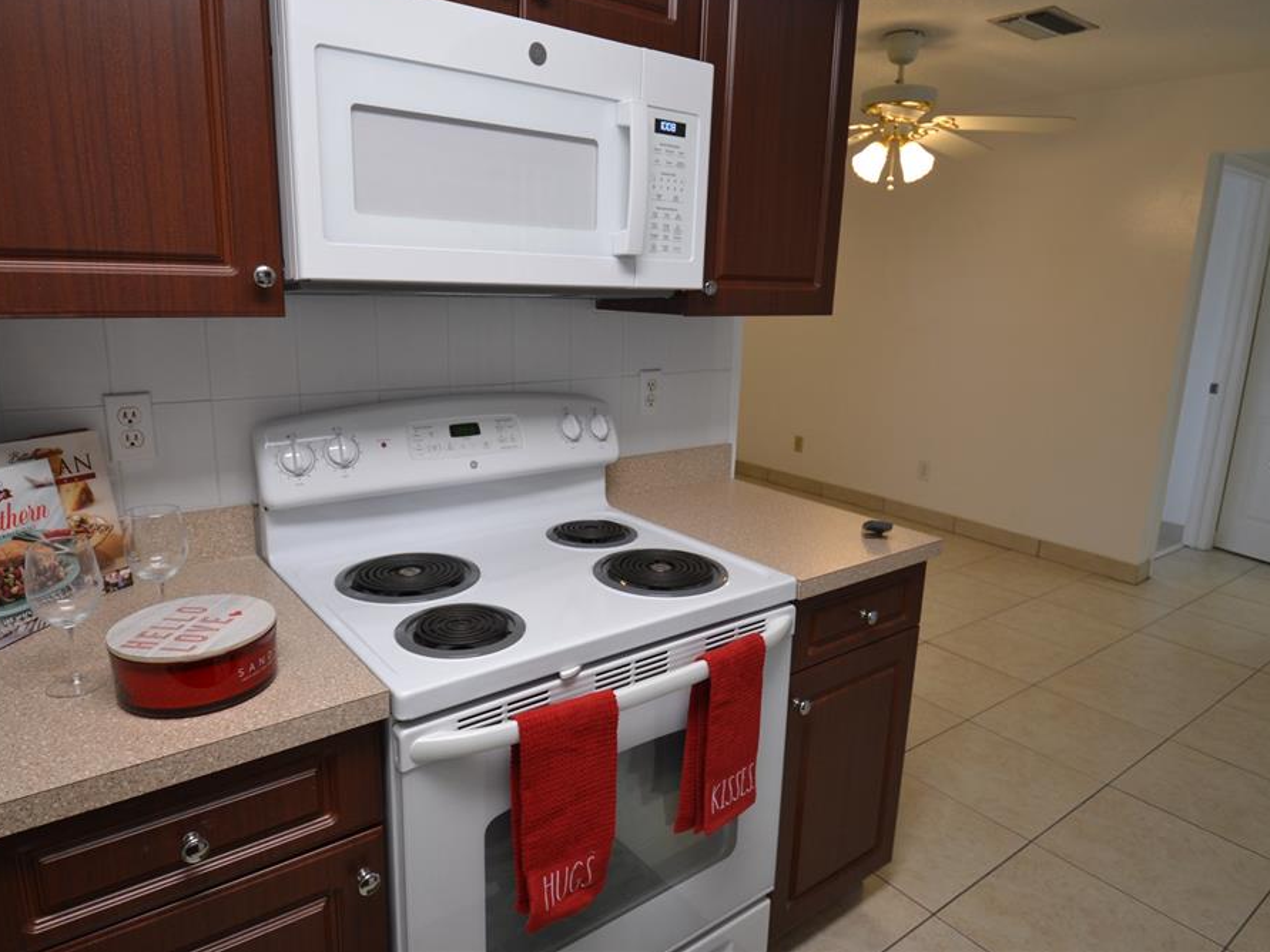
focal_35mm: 22
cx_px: 620
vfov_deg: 62.1
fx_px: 791
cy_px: 467
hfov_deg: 77.5
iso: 400
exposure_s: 1/60
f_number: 4
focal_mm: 13
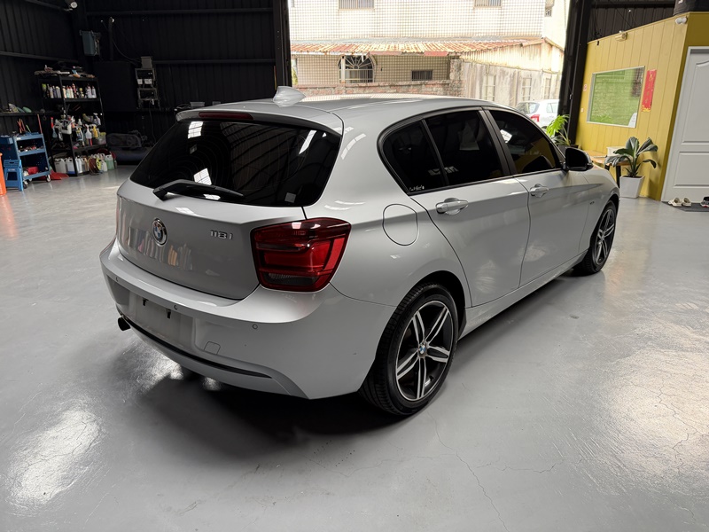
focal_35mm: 24
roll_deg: +0.6
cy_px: 266
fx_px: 492
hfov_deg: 71.6
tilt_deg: -18.0
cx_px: 354
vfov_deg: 56.8
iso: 200
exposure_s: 1/121
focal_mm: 6.76
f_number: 1.78
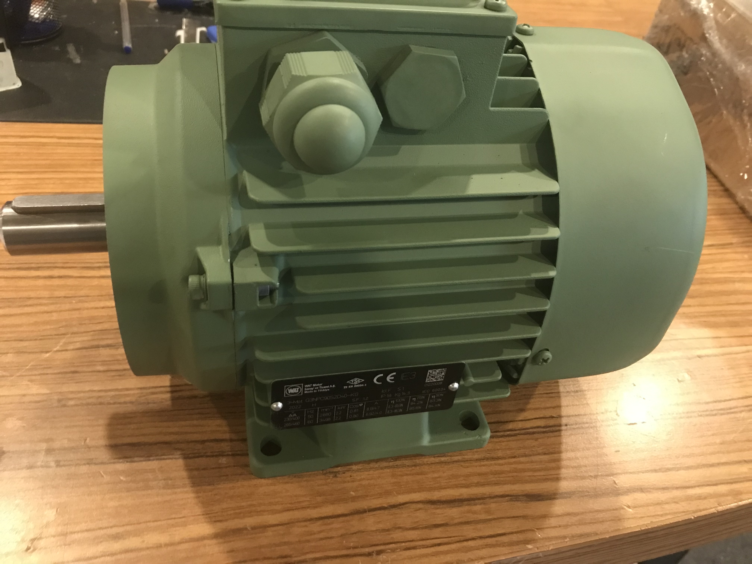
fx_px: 608
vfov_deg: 49.7
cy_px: 282
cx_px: 376
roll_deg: -6.9
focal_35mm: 28
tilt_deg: -40.8
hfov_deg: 63.4
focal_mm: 3.99
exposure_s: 1/5
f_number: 1.8
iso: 100
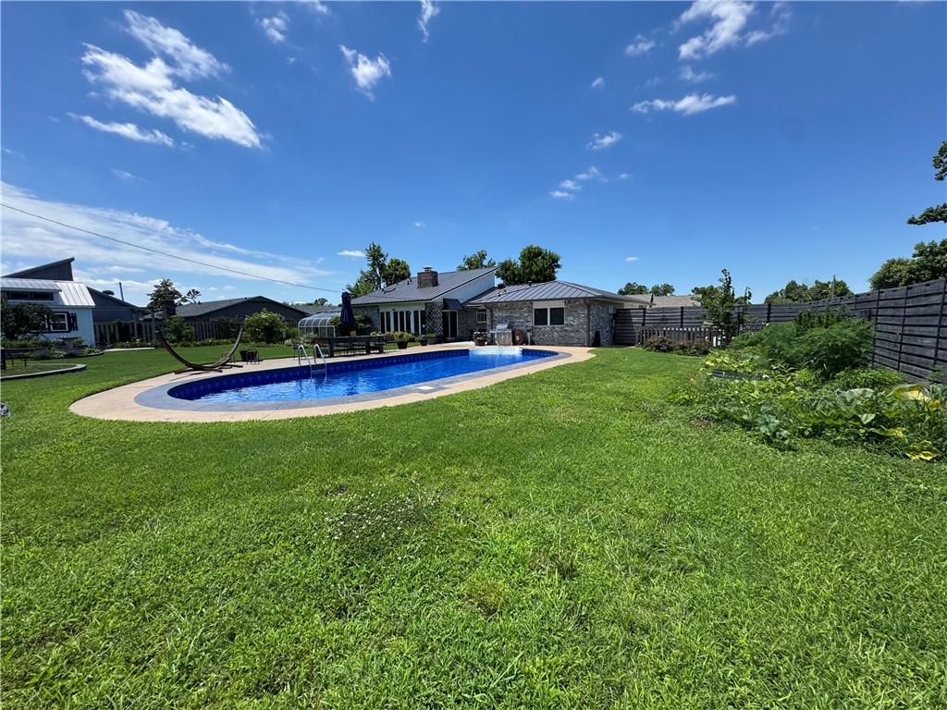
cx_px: 474
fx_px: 383
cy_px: 355
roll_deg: +0.8
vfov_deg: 85.7
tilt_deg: -5.3
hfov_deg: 102.1
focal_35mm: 14
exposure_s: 1/1637
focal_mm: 2.22
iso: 50
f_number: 2.2
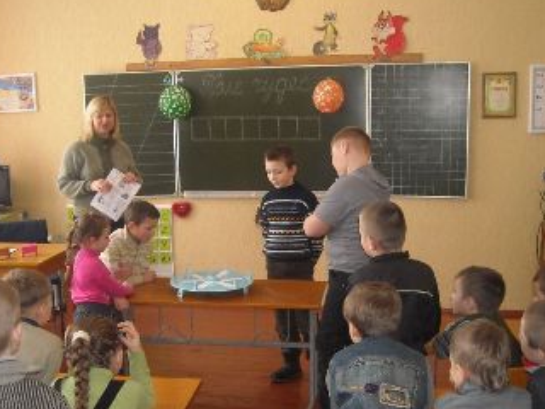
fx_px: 771
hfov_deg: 38.8
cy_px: 262
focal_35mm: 49
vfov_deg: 29.5
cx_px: 227
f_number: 2.8
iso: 200
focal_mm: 5.7
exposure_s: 1/44
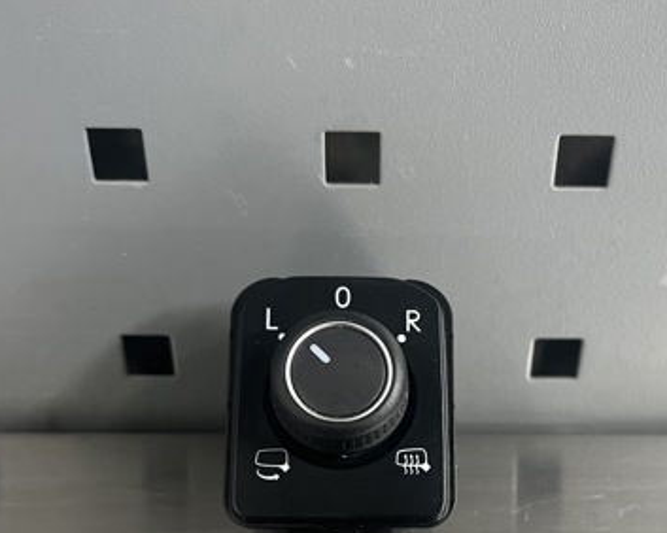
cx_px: 399
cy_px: 434
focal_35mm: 46
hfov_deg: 40.2
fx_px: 908
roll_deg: -1.9
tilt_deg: -36.4
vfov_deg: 31.8
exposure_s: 1/50
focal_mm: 5.1
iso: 250
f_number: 1.6
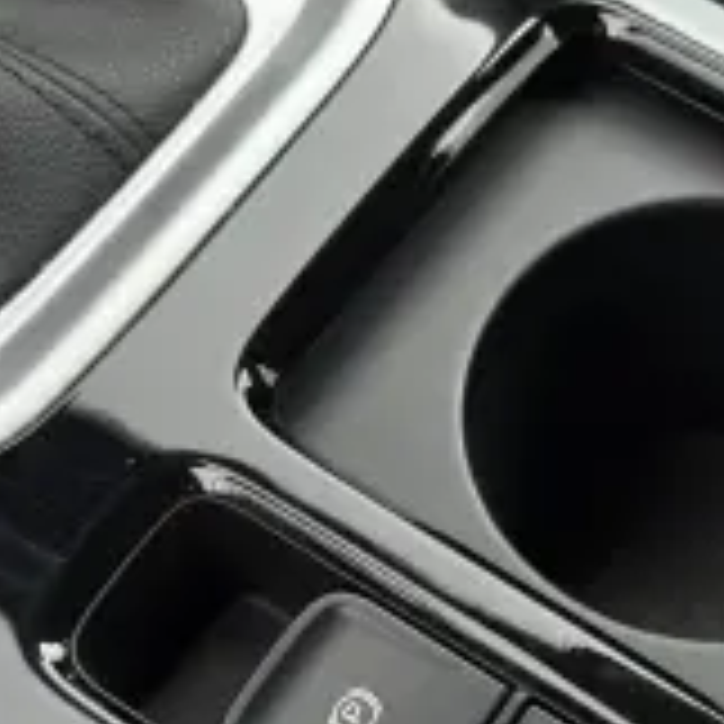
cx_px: 576
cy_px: 490
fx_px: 2248
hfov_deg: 18.1
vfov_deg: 18.2
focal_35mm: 95
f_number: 1.78
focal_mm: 6.76
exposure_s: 1/242
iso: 160
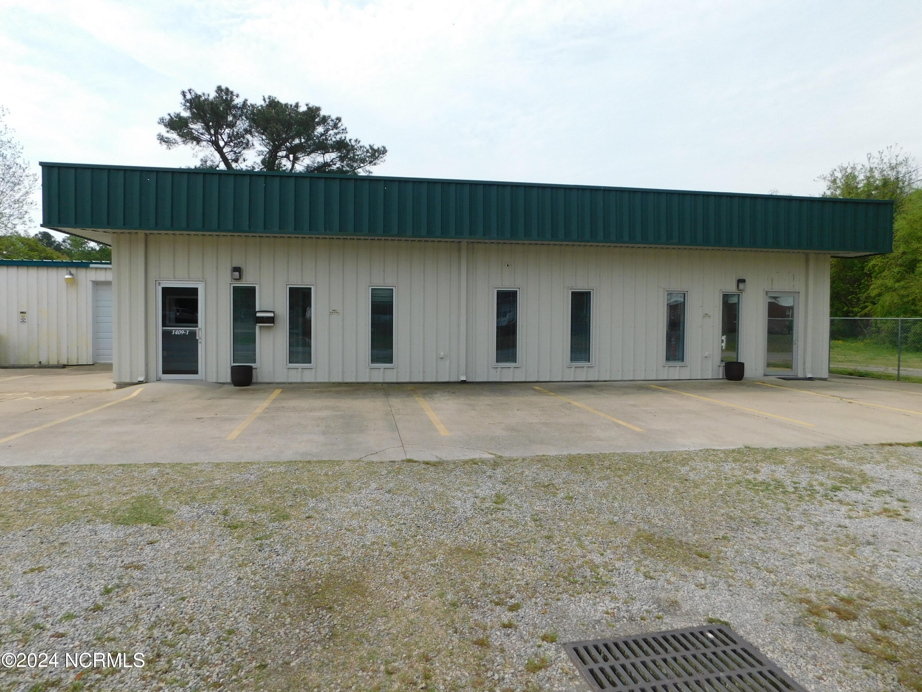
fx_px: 613
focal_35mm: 23
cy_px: 346
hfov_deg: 73.9
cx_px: 461
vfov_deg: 58.9
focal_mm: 4
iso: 125
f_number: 6
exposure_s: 1/400
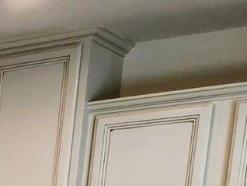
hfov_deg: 10.1
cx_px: -478
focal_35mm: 148
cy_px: 497
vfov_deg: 8.8
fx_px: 1057
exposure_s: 1/120
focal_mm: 5.4
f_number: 1.8
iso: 100
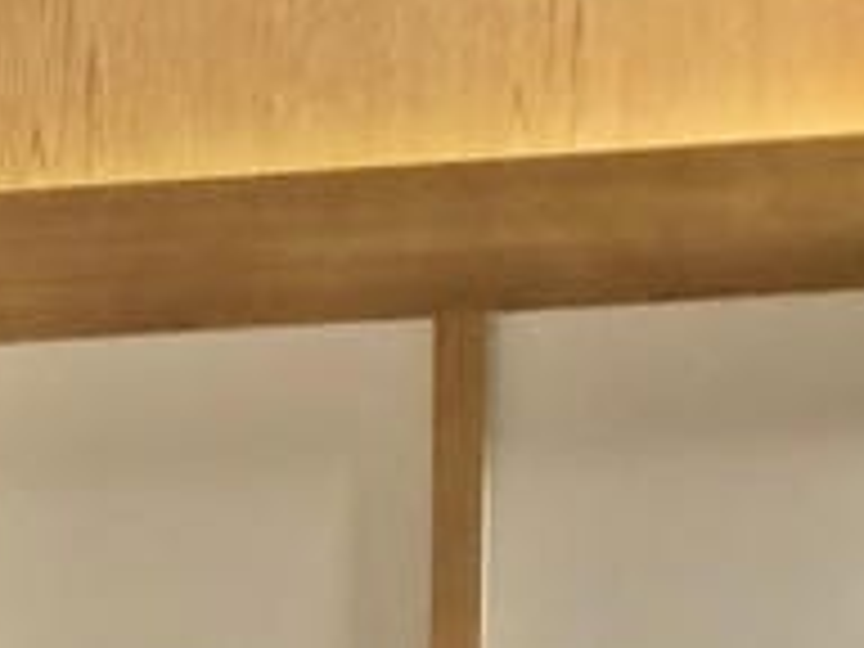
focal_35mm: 175
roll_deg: +1.1
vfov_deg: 7.5
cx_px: -612
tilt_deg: -13.0
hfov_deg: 10.7
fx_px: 4368
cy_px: 1868
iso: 40
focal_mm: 3.99
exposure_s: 1/15
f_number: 1.8
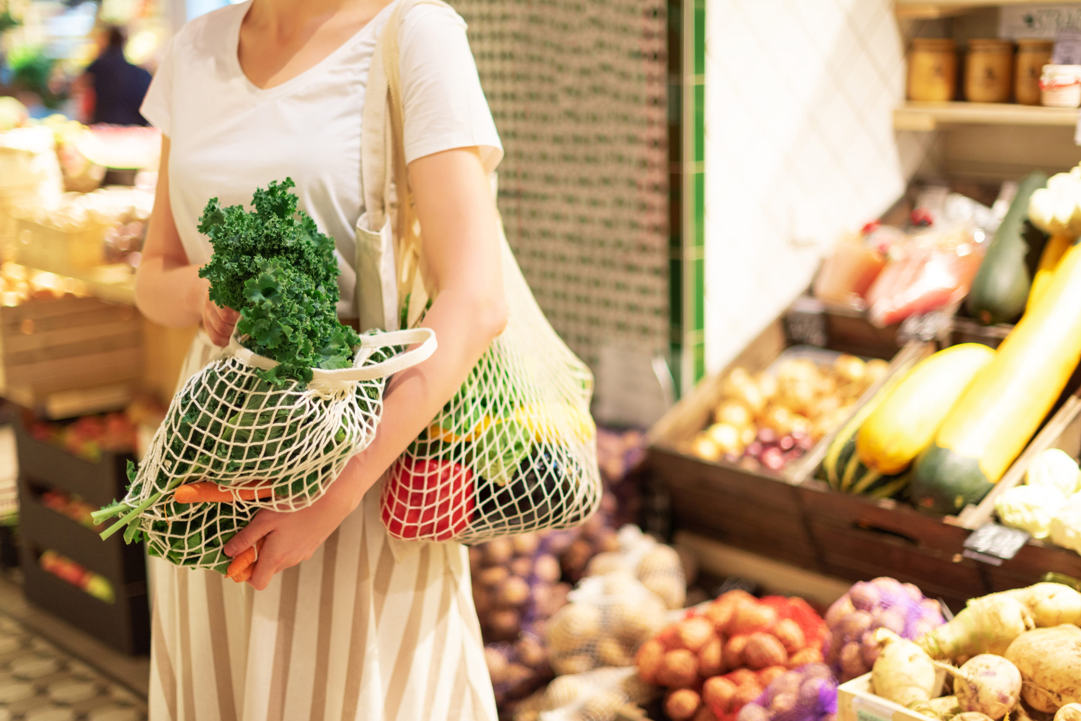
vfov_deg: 26.5
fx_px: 1531
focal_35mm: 51
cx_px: 535
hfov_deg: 38.9
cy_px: 367
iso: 400
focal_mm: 50
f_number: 1.4
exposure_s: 1/200
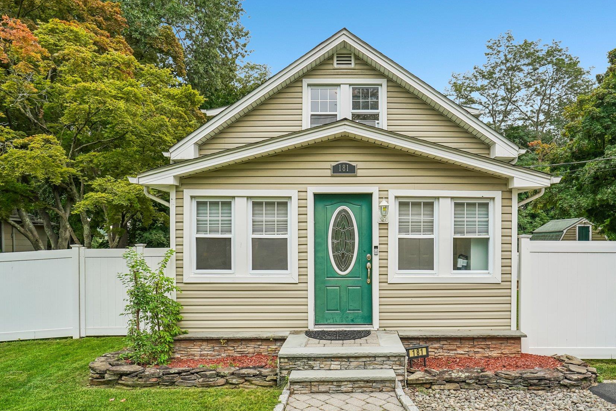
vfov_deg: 49.2
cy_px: 251
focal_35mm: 26
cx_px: 346
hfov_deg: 69.1
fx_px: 445
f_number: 8
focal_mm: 21
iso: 200
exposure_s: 1/40
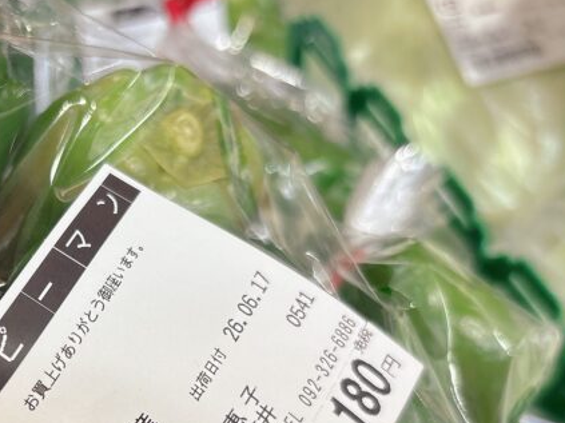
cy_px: 431
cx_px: 114
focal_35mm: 59
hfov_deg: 31.8
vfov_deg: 23.7
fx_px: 963
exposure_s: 1/60
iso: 100
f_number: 1.6
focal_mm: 5.96
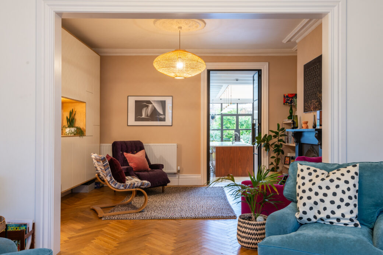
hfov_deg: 61.9
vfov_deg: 43.6
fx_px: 319
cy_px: 128
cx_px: 192
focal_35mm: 30
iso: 320
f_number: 8
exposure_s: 1/2
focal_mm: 30
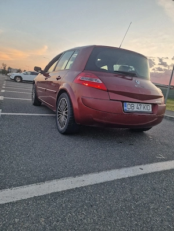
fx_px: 154
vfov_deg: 73.9
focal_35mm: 23
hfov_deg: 58.9
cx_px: 87
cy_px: 116
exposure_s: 1/182
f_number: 1.8
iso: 64
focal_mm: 6.4
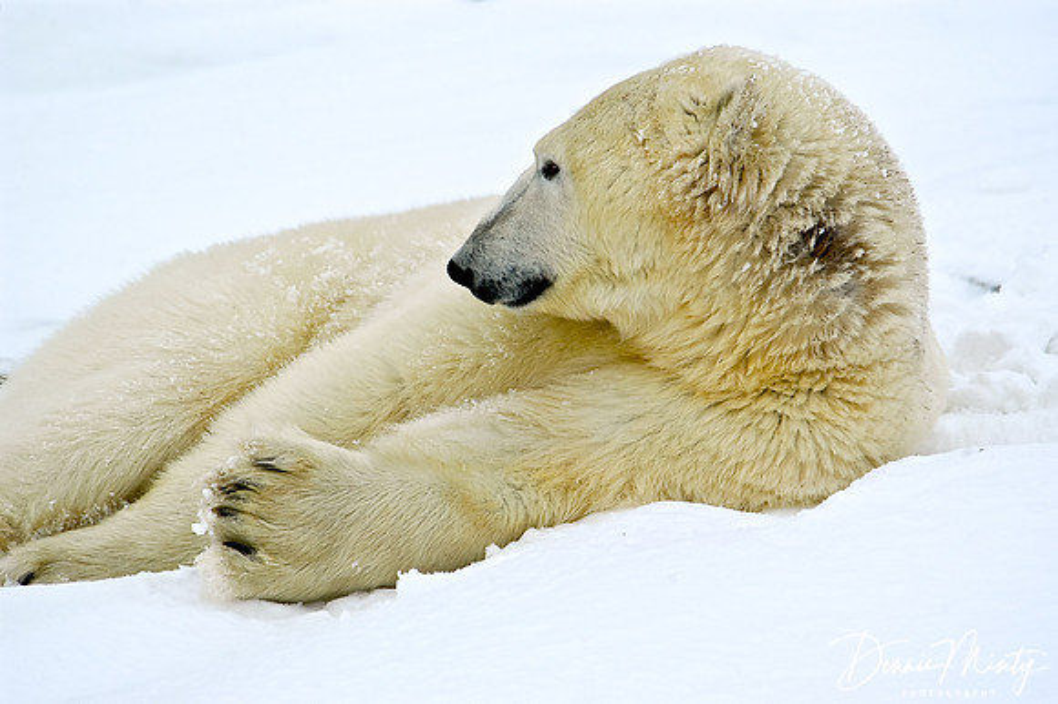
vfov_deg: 2.8
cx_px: 529
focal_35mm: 495
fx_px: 14539
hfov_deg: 4.2
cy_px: 352
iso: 250
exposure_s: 1/500
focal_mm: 330
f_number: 5.6
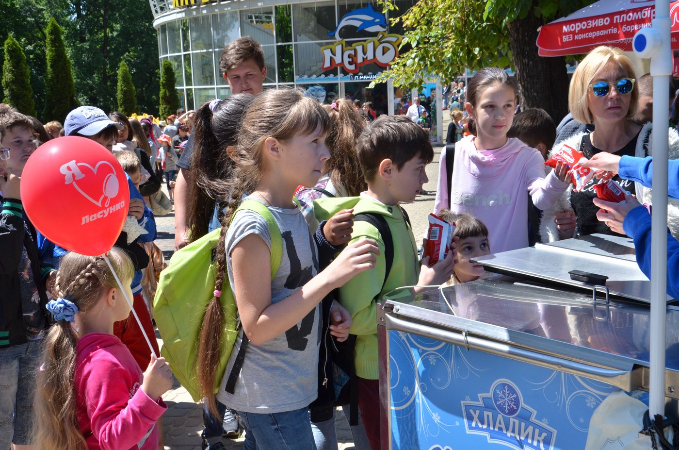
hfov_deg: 43.7
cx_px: 340
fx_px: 847
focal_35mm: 45
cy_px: 225
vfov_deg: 29.7
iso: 400
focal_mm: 30
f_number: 11
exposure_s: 1/500
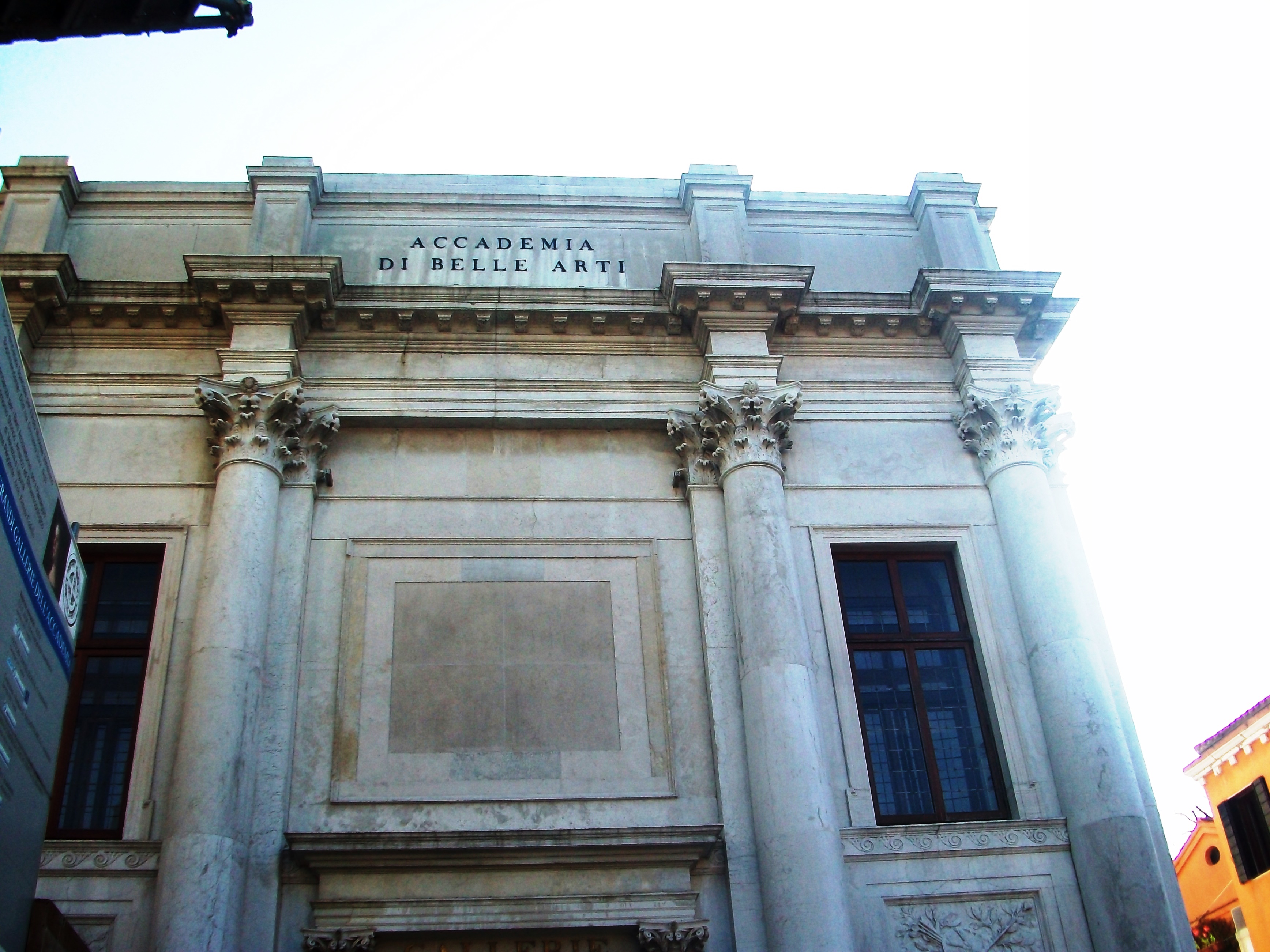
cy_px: 476
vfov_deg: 41.8
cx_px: 635
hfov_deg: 54.0
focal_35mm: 34
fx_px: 1247
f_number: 2.8
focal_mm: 5.7
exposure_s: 1/640
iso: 80
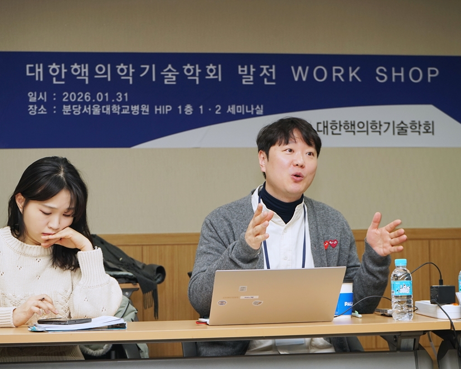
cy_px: 185
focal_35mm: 76
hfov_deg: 25.0
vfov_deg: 20.2
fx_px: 1037
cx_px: 208
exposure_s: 1/60
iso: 320
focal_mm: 67
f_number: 7.1
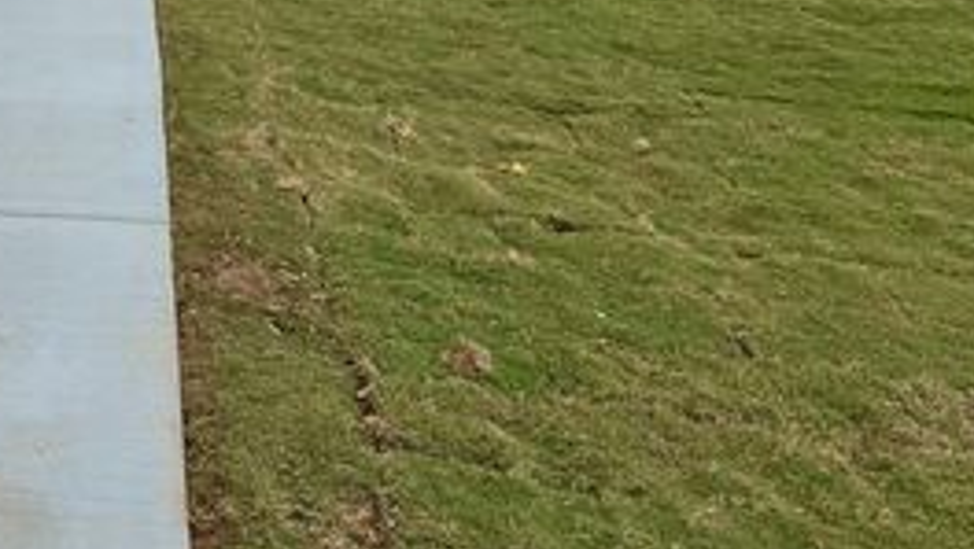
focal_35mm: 66
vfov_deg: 16.1
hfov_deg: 30.9
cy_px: -363
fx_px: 1706
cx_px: 159
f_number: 1.78
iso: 80
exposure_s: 1/1869
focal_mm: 6.76
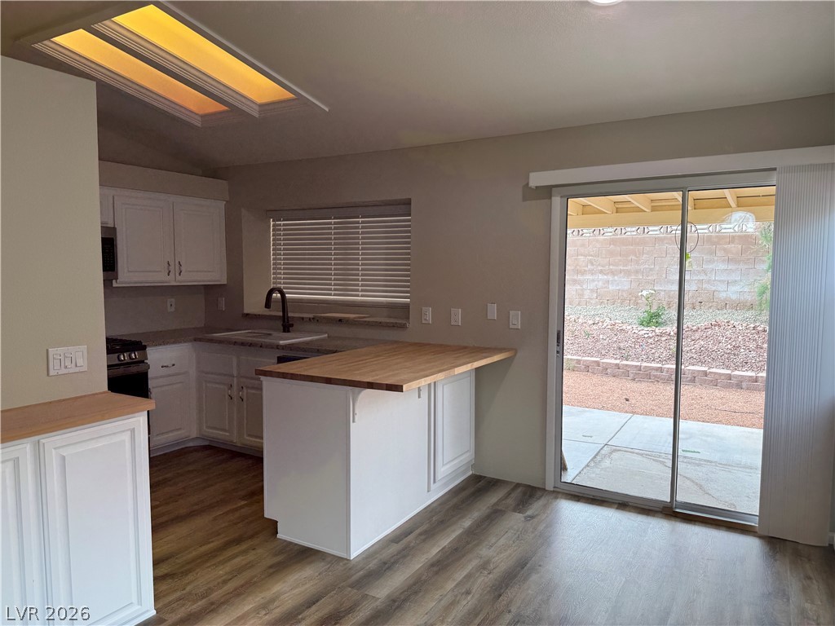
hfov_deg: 71.6
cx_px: 418
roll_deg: -0.1
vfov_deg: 56.8
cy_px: 313
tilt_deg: -4.3
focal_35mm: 24
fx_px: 579
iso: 80
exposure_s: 1/176
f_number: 1.78
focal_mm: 6.76
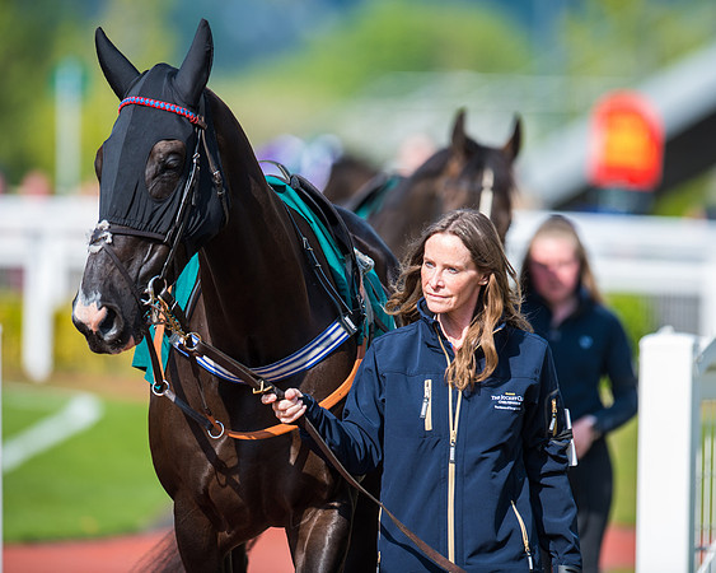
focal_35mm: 451
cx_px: 358
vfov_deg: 3.4
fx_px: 9554
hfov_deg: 4.3
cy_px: 286
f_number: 5
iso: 160
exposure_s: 1/1000
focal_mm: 400
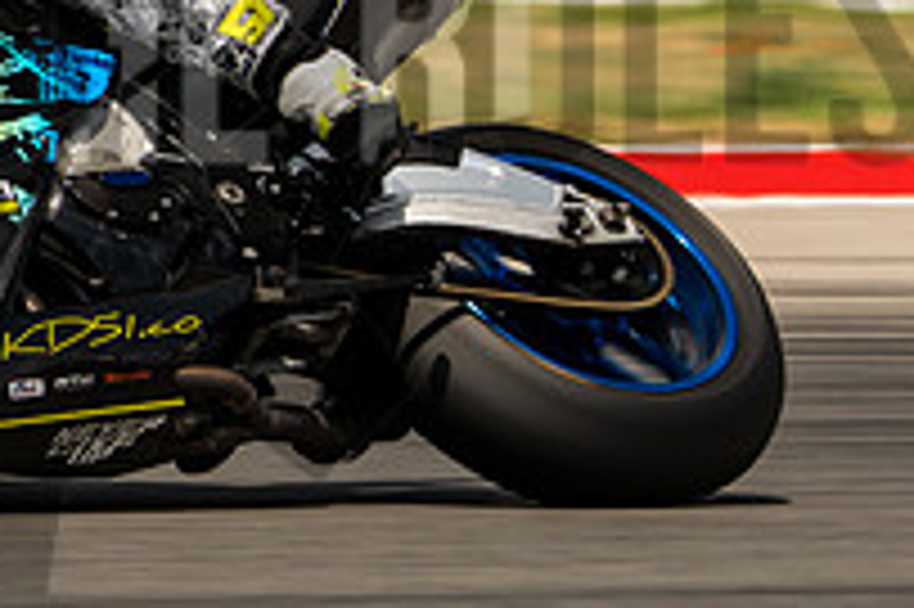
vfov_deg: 1.1
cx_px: -23
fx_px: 30441
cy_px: 47
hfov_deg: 1.7
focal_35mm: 1200
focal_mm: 280
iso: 160
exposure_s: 1/320
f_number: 7.1
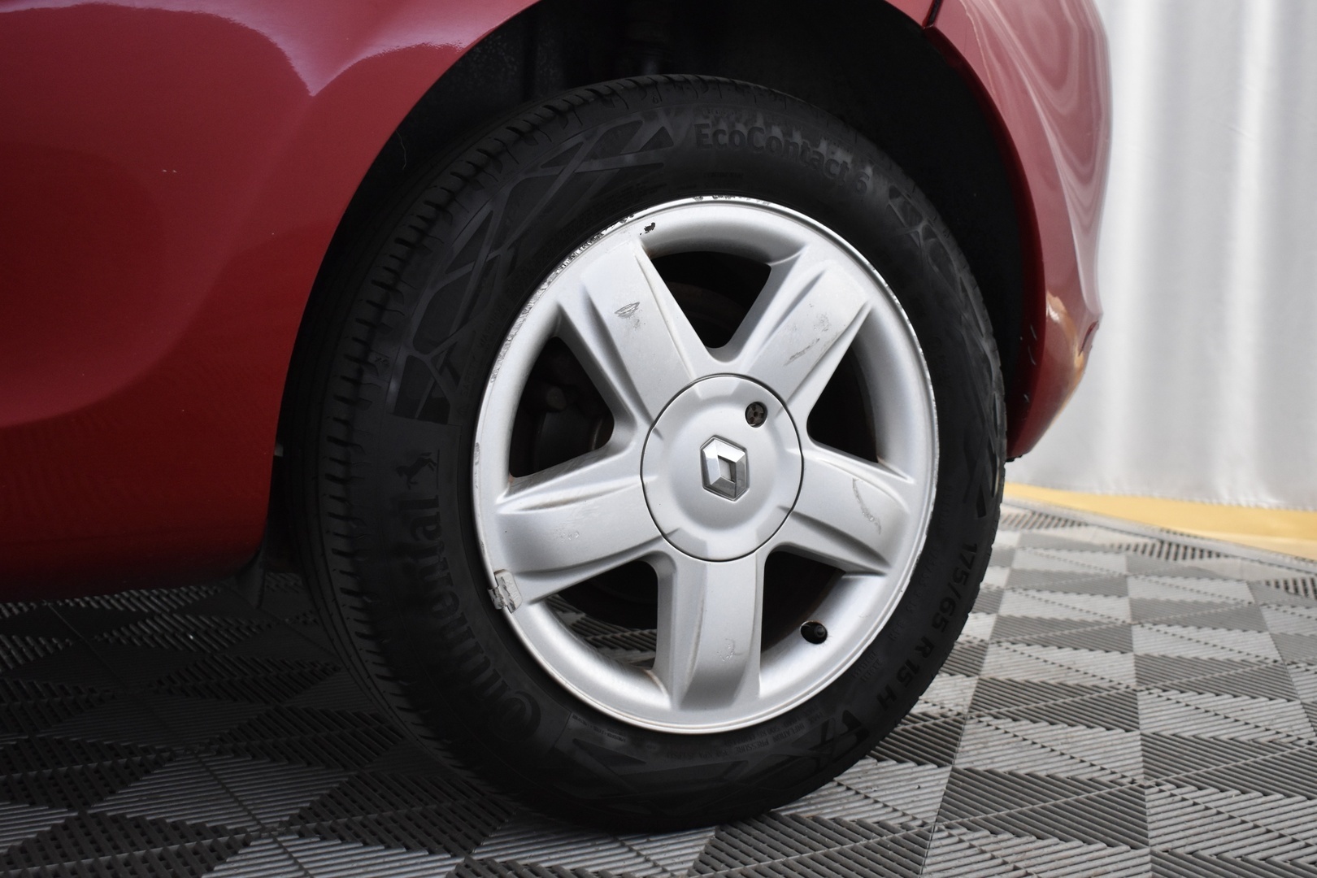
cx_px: 658
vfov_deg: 29.9
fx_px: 1646
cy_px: 439
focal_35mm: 45
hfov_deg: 43.6
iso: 1400
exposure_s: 1/50
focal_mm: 30
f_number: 4.2
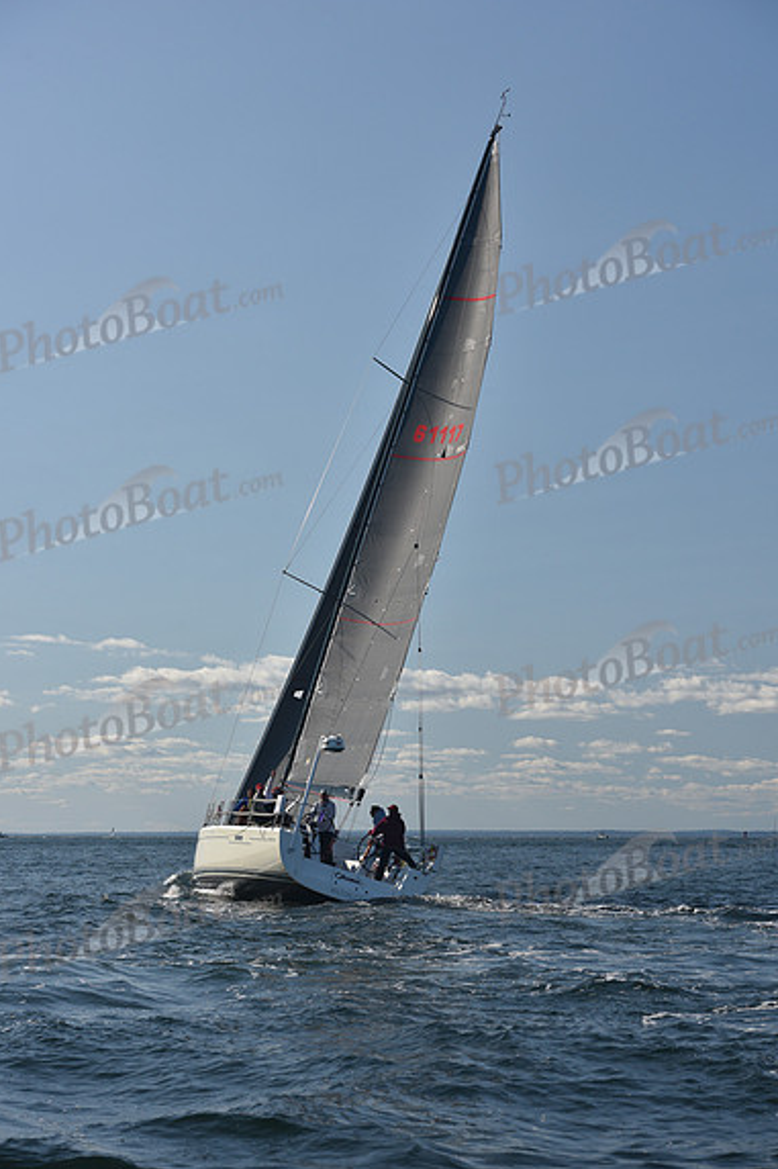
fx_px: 2303
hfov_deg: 19.2
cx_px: 389
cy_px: 587
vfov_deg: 28.5
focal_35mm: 71
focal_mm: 70
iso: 250
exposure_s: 1/640
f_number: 7.1
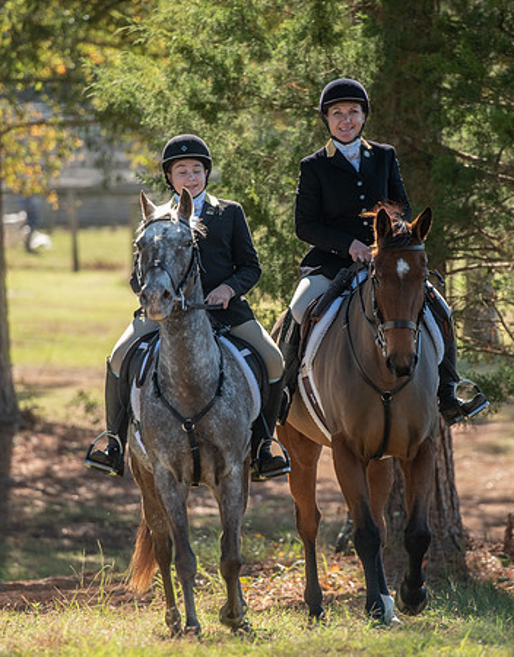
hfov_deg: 5.1
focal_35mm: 299
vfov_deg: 6.5
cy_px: 346
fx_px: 5767
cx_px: 275
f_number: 4
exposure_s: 1/320
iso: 280
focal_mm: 200
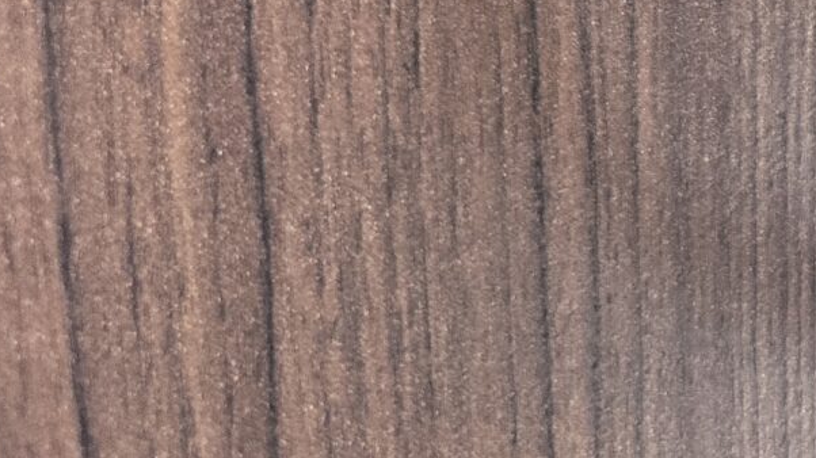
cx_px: 1350
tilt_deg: -6.7
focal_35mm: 89
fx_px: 1925
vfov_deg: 13.0
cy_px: -190
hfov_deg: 19.5
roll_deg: +1.2
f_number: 1.78
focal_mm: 6.86
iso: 250
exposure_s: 1/80
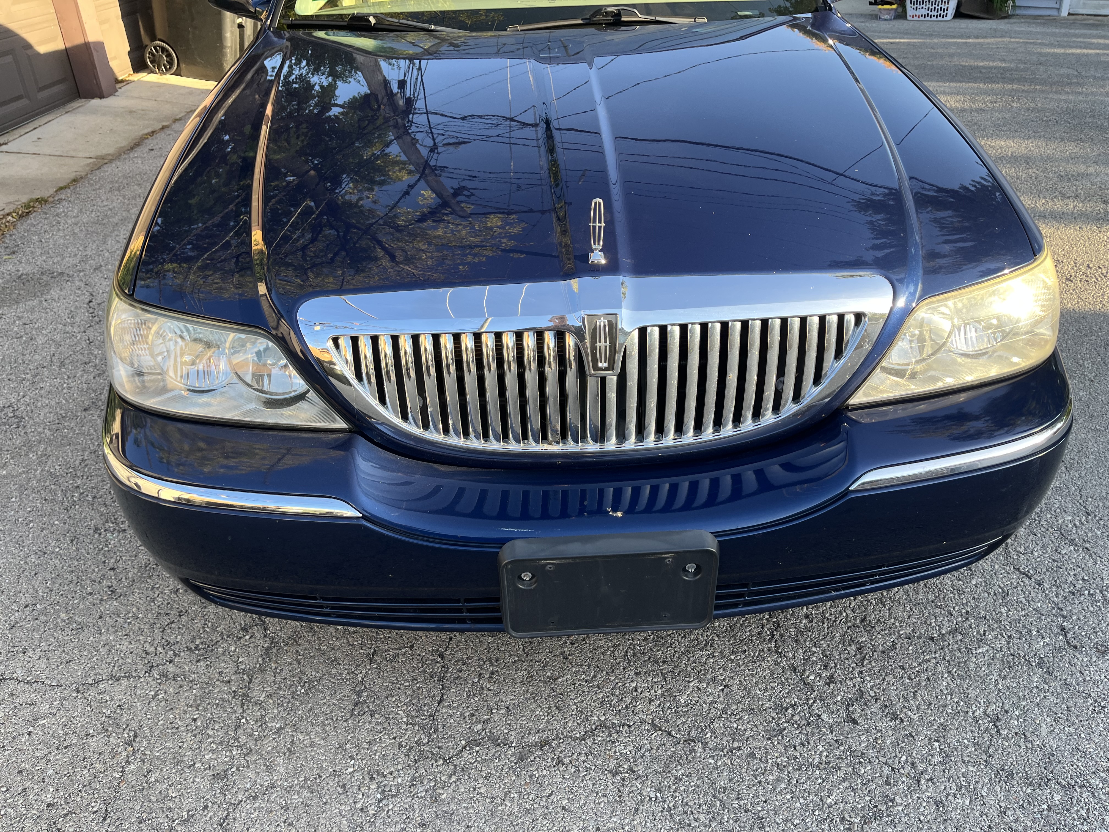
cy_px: 416
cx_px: 554
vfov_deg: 53.1
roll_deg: +2.3
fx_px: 833
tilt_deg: -34.3
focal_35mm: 26
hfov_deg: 67.3
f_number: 1.6
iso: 40
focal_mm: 5.1
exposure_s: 1/242
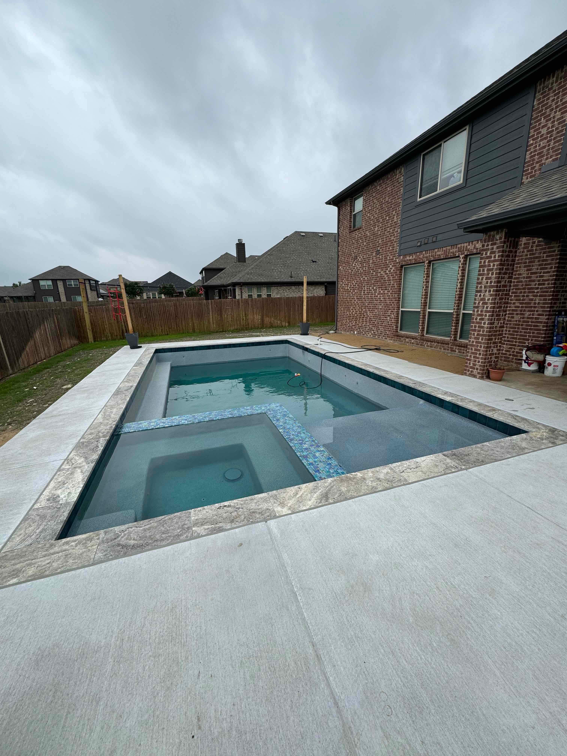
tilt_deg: -13.8
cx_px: 284
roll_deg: +2.2
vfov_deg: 102.1
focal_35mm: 14
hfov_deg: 85.7
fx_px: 306
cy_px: 378
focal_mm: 2.22
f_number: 2.2
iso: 40
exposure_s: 1/394
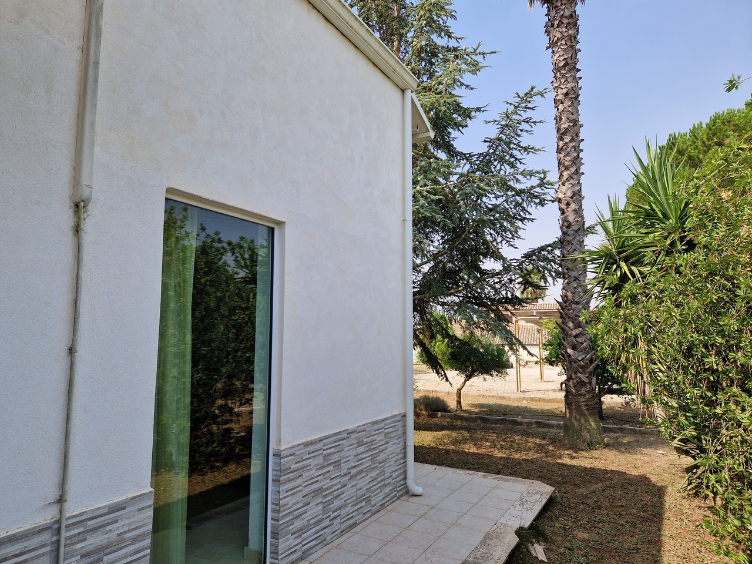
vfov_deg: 58.9
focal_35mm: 23
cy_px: 282
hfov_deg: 73.9
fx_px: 500
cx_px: 376
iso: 50
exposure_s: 1/874
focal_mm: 5.4
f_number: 1.8
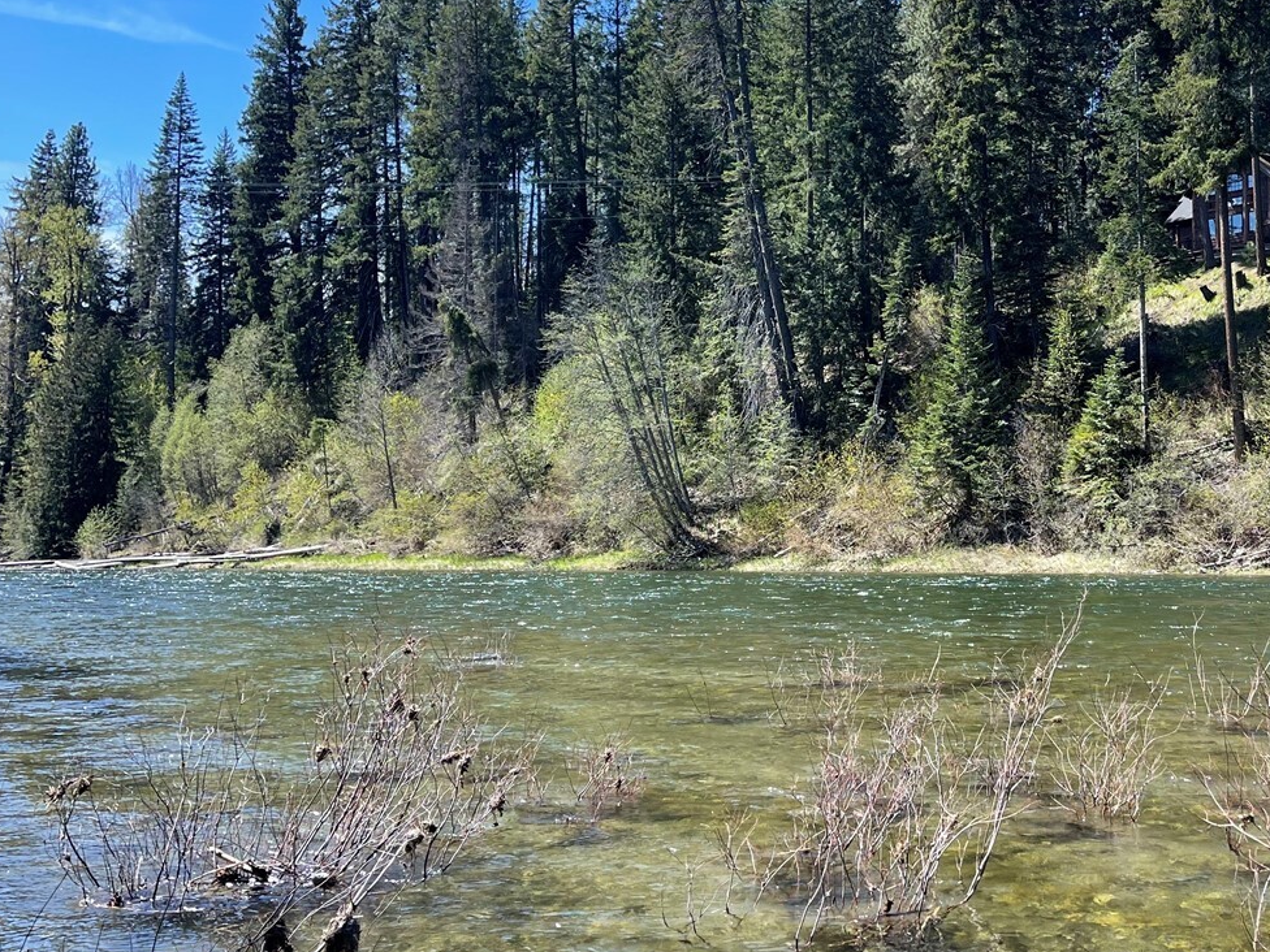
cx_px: 967
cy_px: 376
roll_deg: +0.4
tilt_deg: +5.5
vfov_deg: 35.0
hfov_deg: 44.1
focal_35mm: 41
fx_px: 1504
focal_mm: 5.1
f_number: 1.6
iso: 32
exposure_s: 1/1067
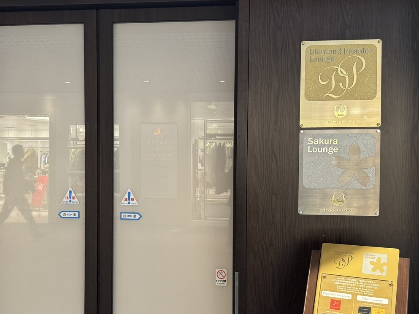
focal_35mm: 29
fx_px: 351
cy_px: 170
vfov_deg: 48.2
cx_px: 186
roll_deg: +0.9
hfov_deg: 61.5
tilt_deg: -3.8
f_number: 1.78
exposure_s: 1/50
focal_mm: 6.86
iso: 250
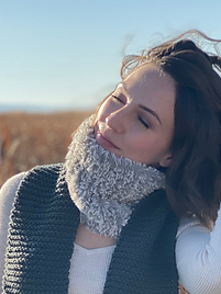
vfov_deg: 15.7
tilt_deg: -7.3
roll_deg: +1.1
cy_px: 265
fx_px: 1056
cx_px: 111
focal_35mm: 124
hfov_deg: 12.0
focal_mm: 6
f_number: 2
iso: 20
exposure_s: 1/1115
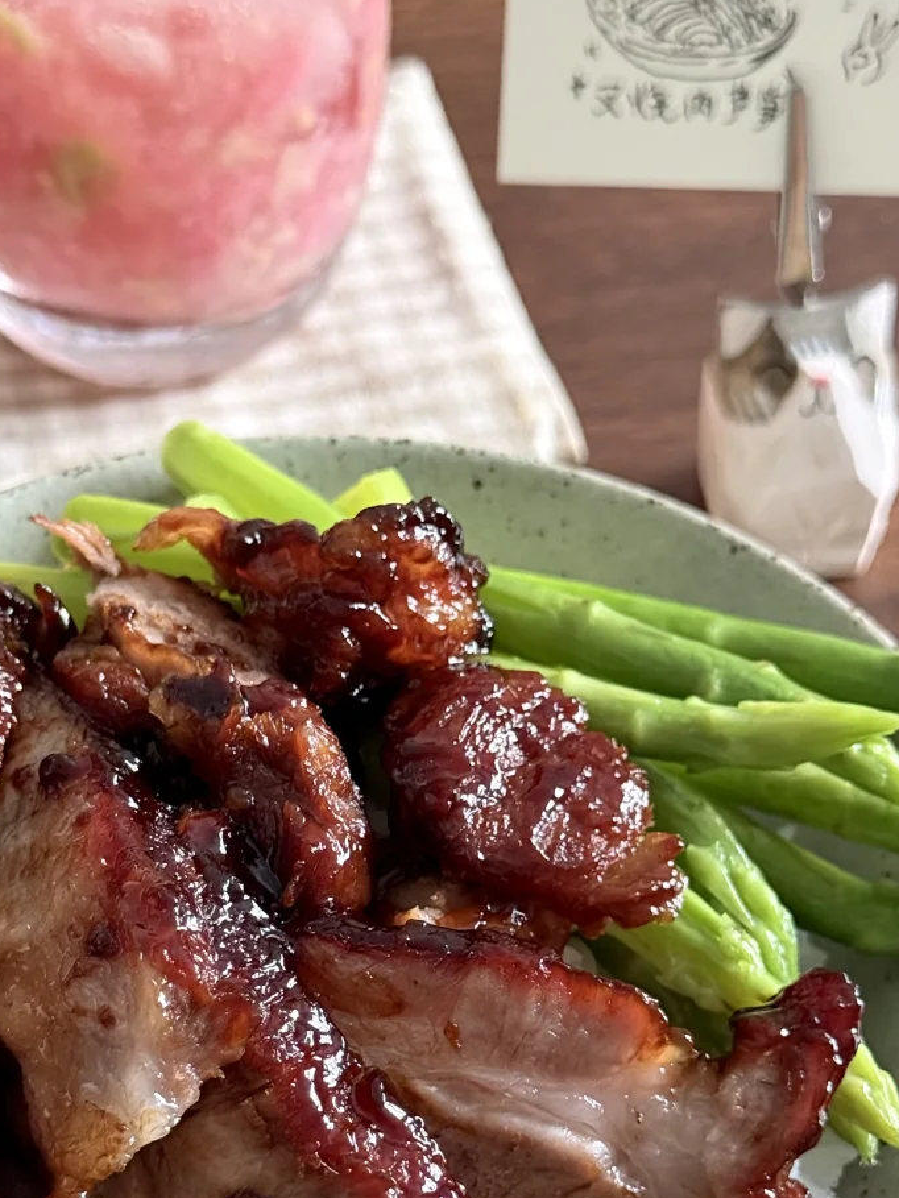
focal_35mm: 76
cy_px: 826
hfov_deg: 19.3
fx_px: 2631
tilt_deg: -47.5
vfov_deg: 25.5
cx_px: 315
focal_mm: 6.76
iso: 800
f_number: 1.78
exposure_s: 1/30
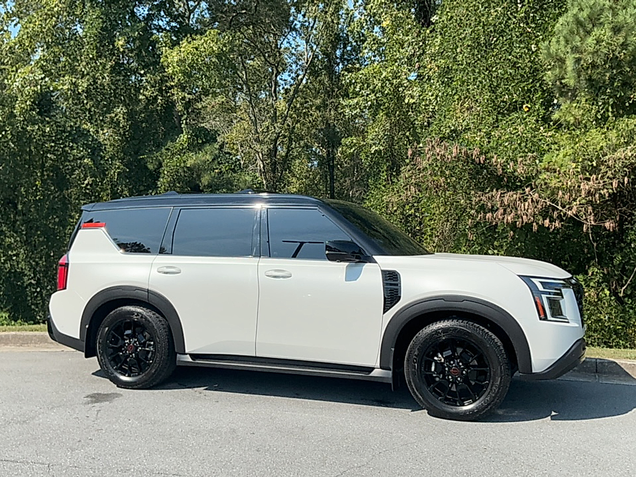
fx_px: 533
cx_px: 318
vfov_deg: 48.2
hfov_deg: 61.7
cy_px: 238
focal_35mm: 29
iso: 25
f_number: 1.8
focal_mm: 3
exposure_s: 1/2141
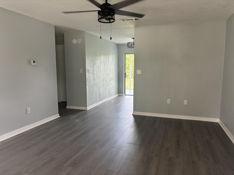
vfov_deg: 53.1
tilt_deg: -7.3
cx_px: 117
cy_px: 88
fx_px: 176
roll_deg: +0.1
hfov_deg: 67.3
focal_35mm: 26
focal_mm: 5.96
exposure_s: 1/121
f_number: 1.6
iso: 125
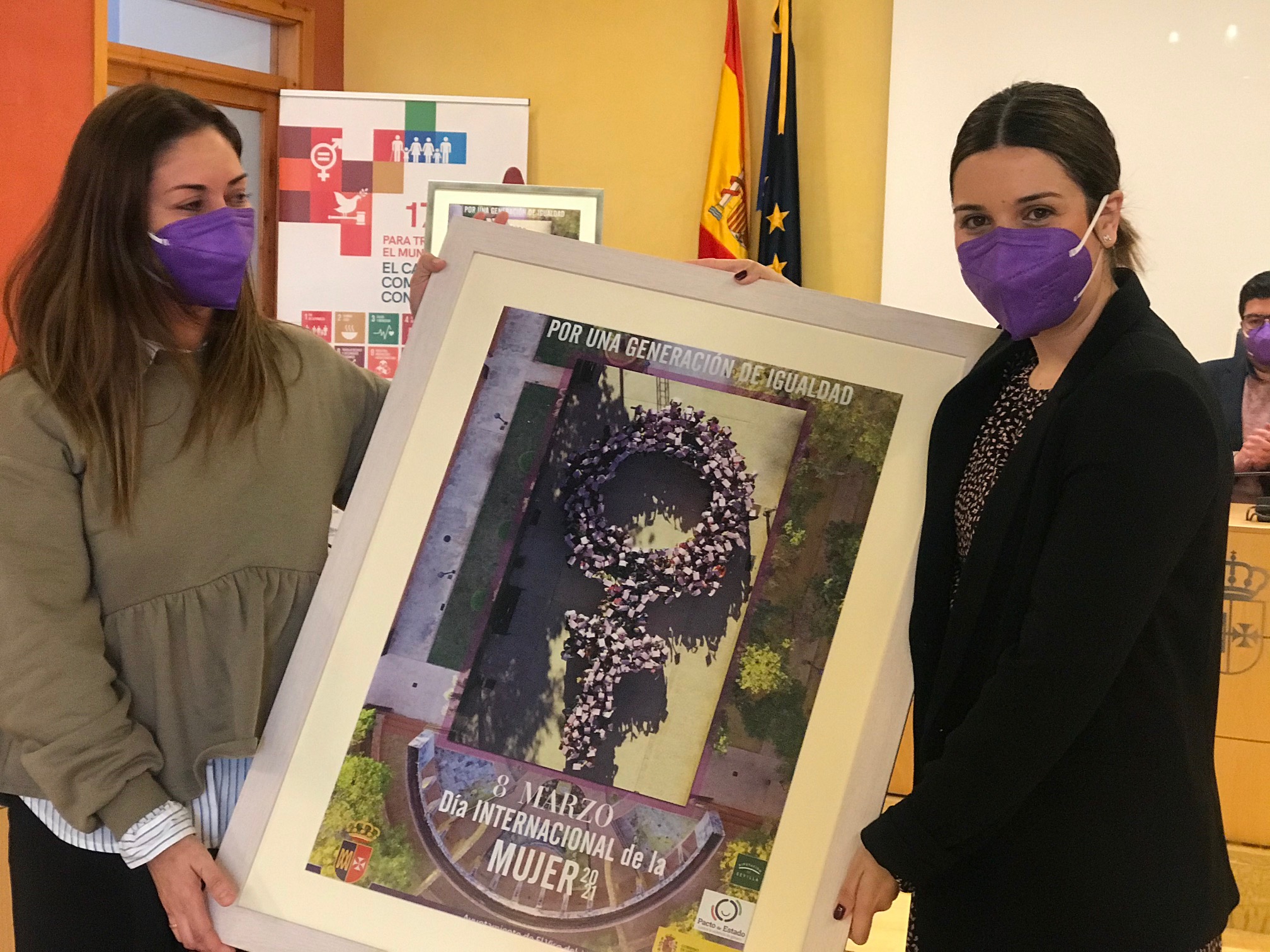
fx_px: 2091
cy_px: 476
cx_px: 635
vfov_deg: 25.7
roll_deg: -2.1
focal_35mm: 57
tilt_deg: -4.3
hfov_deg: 33.8
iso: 500
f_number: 2.8
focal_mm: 6.6
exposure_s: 1/50
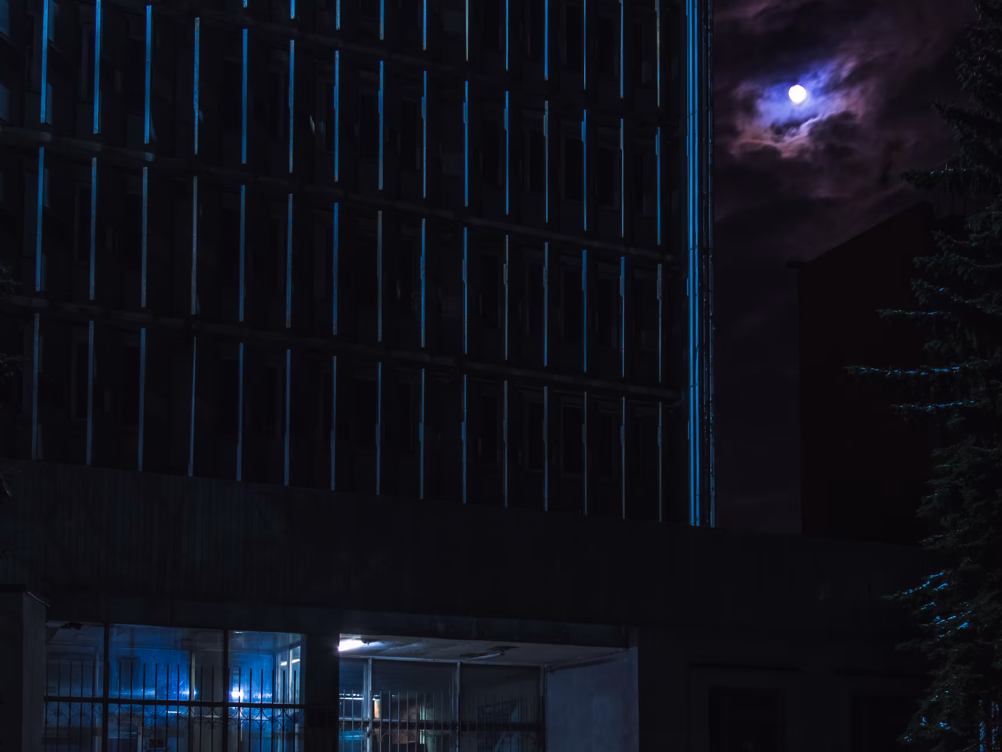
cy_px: 497
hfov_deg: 41.2
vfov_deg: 31.3
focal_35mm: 46
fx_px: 1331
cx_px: 543
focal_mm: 17
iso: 200
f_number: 5.6
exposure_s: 2
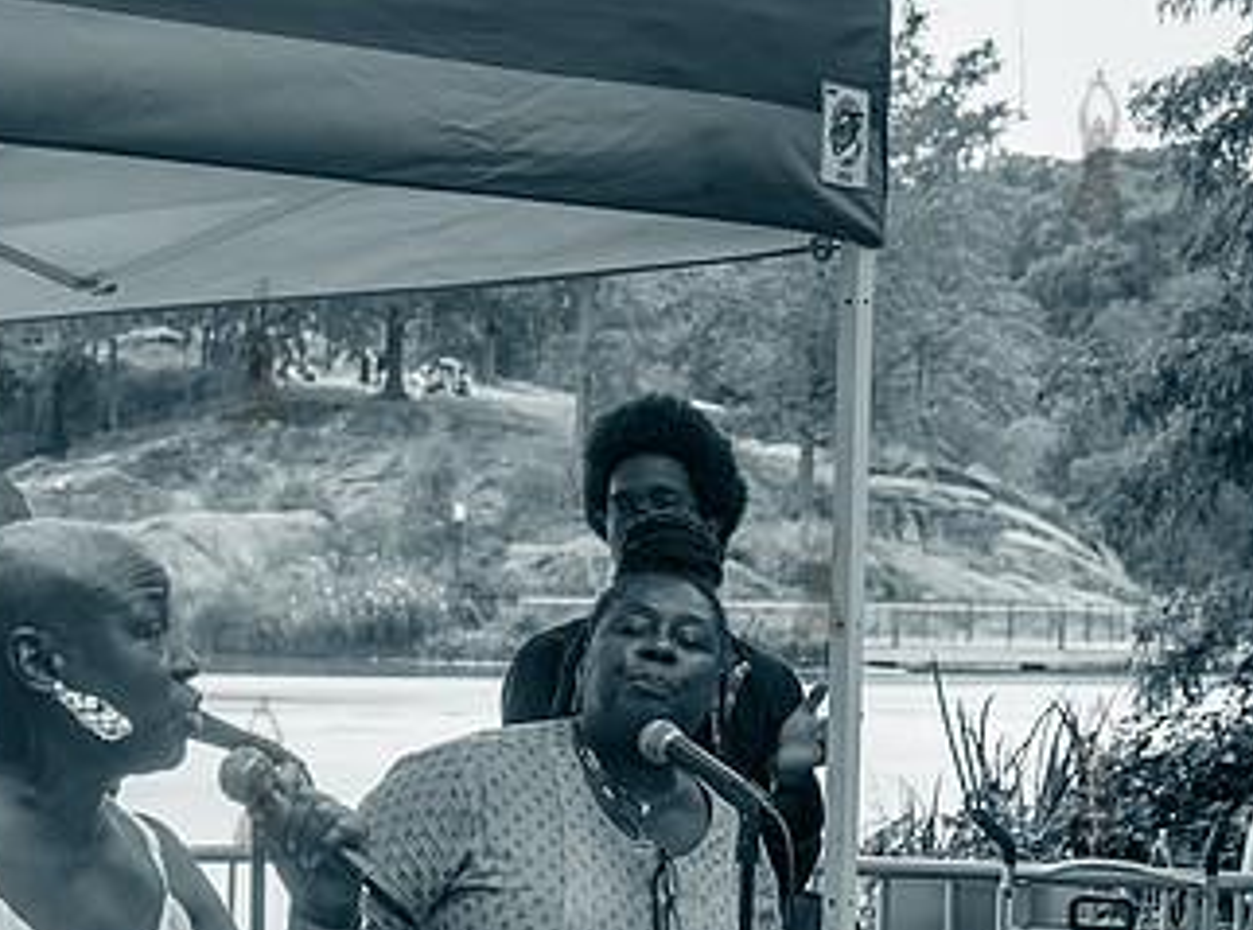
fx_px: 3426
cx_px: 78
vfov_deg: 15.4
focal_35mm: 95
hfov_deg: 20.2
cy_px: 751
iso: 640
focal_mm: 35
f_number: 4
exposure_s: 1/1250
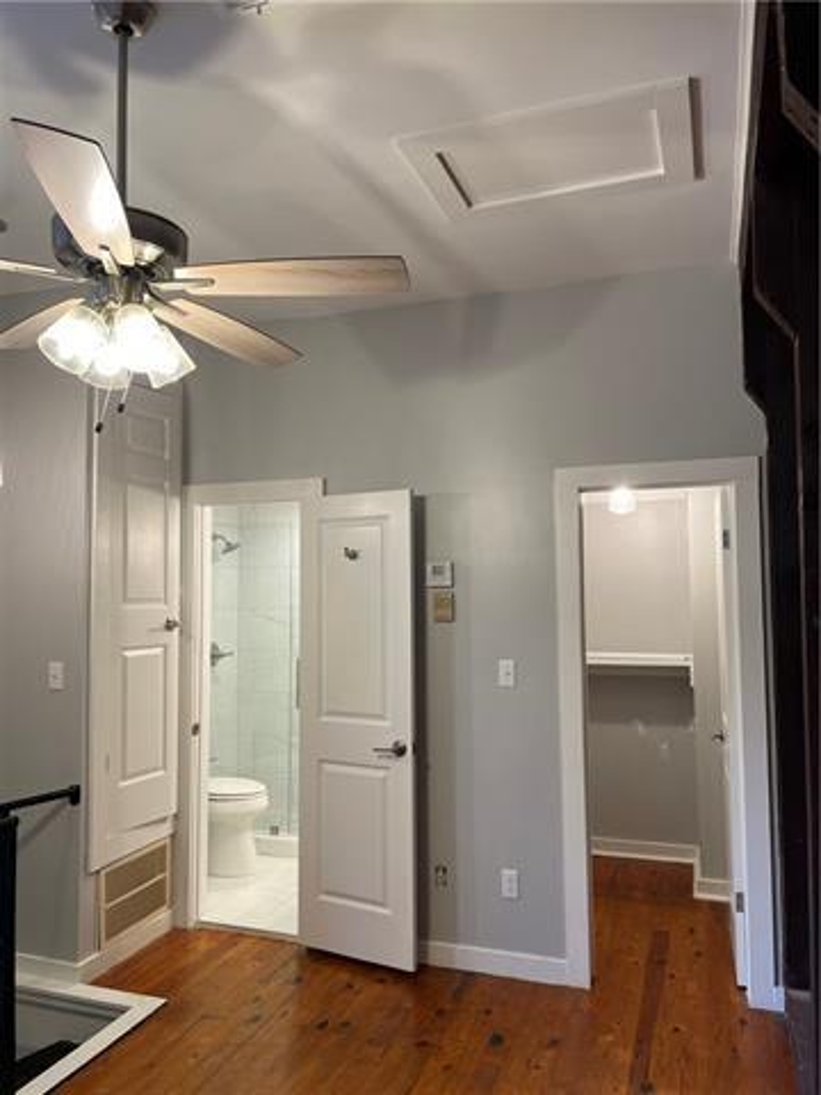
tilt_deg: +3.7
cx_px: 410
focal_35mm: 26
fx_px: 822
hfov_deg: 53.1
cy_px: 548
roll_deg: +1.0
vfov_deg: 67.3
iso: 80
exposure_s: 1/60
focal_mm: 4.2
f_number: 1.6
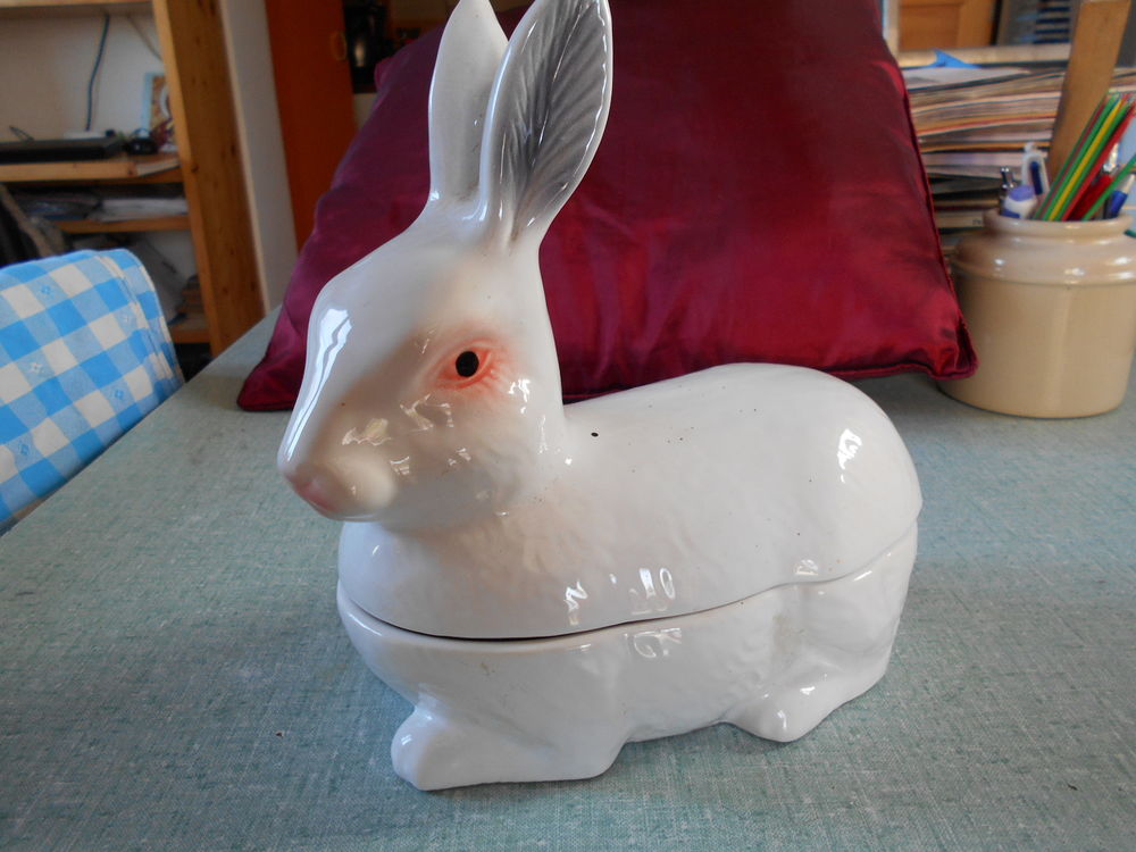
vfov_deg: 53.1
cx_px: 568
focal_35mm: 26
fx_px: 853
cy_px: 426
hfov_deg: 67.3
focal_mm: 4.6
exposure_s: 1/30
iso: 125
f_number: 3.2
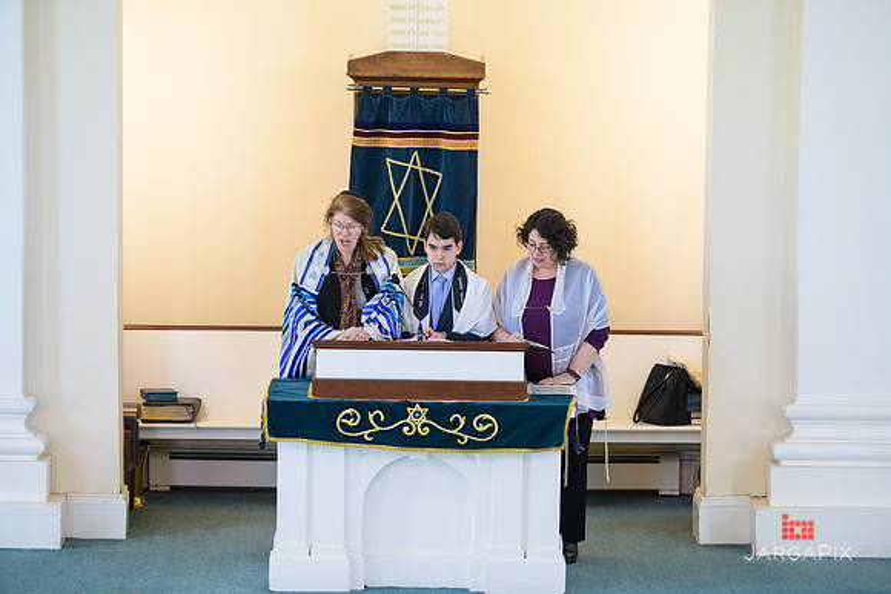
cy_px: 297
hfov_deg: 13.7
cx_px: 446
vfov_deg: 9.2
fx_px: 3713
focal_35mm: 150
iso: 1000
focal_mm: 150
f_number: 3.2
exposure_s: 1/125
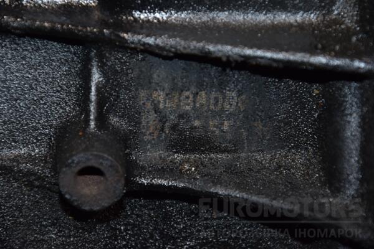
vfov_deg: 8.7
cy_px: 124
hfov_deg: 13.0
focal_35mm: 158
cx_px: 187
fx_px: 1636
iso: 800
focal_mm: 105
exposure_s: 1/60
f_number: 5.6
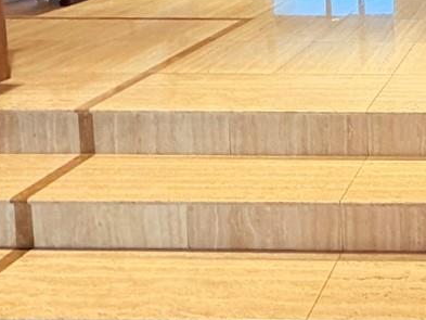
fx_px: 702
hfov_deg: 28.4
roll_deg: +0.2
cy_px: -67
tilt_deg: -6.3
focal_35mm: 57
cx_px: 539
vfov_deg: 23.4
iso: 320
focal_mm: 2.22
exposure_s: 1/120
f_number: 2.2
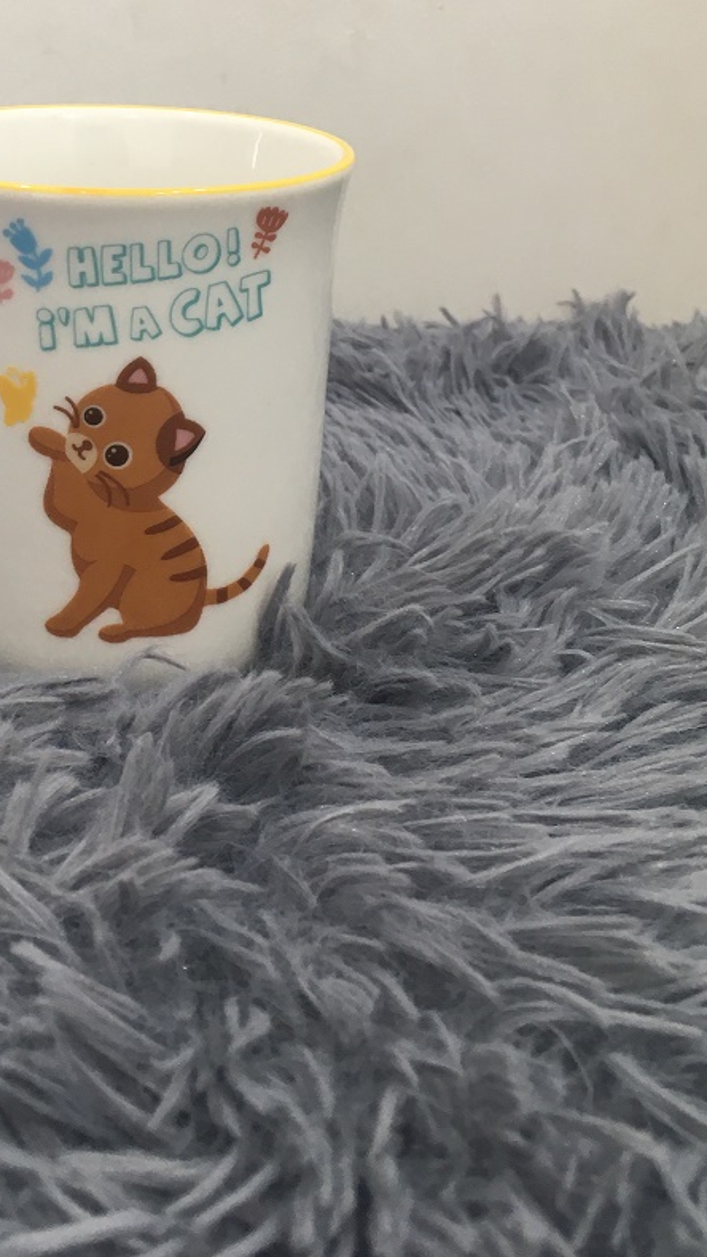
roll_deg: -1.8
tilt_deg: -15.1
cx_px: 88
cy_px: 318
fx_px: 1601
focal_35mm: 48
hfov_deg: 24.3
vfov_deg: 41.7
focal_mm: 4.15
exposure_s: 1/33
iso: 64
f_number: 2.2
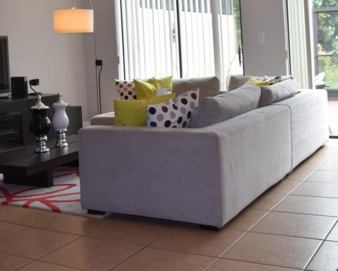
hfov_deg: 35.1
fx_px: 530
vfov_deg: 28.0
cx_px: 119
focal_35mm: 53
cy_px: 51
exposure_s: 1/80
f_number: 4.5
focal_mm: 18
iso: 400
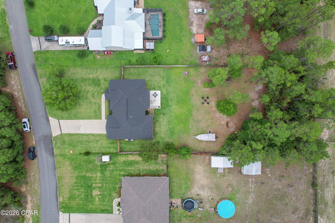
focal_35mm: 22
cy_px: 112
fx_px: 205
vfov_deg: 57.2
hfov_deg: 78.6
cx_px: 168
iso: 100
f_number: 2.8
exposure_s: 1/1000
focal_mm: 8.38
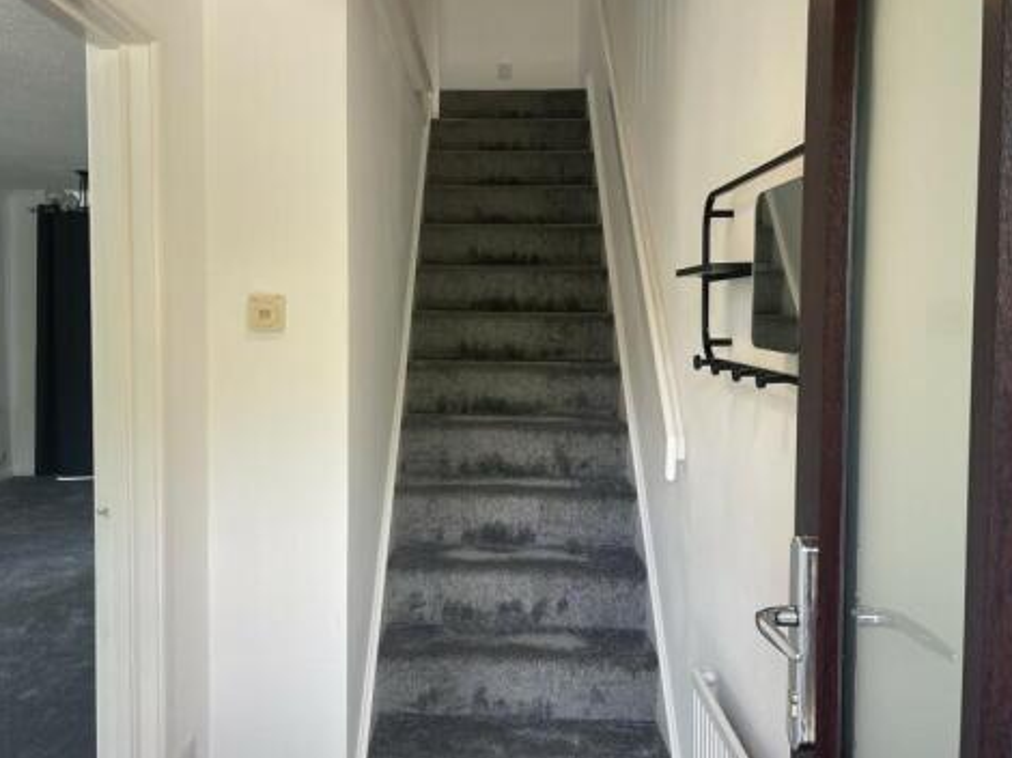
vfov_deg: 45.4
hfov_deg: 58.2
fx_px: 906
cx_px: 451
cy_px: 350
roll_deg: -0.1
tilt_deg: -3.4
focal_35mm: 31
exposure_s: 1/121
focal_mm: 5.1
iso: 80
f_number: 1.6
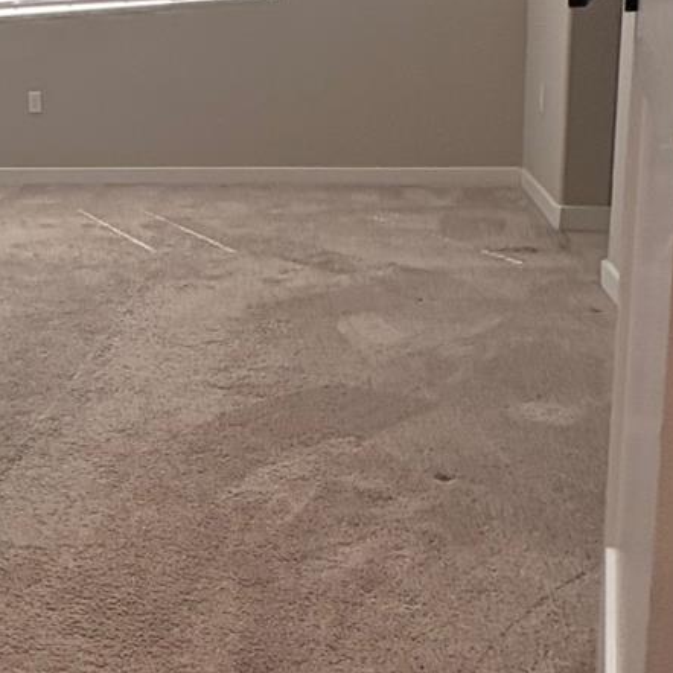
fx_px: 924
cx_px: -10
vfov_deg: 39.2
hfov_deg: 35.9
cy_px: 184
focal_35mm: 42
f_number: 2.2
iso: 64
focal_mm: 2.22
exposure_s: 1/139
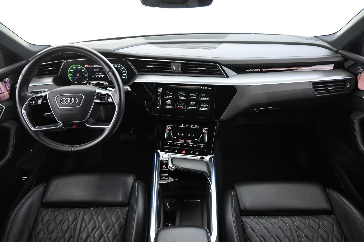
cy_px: 121
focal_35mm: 24
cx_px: 182
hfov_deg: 73.7
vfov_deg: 53.1
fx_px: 243
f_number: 3.5
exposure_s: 1/25
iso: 5600
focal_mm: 16
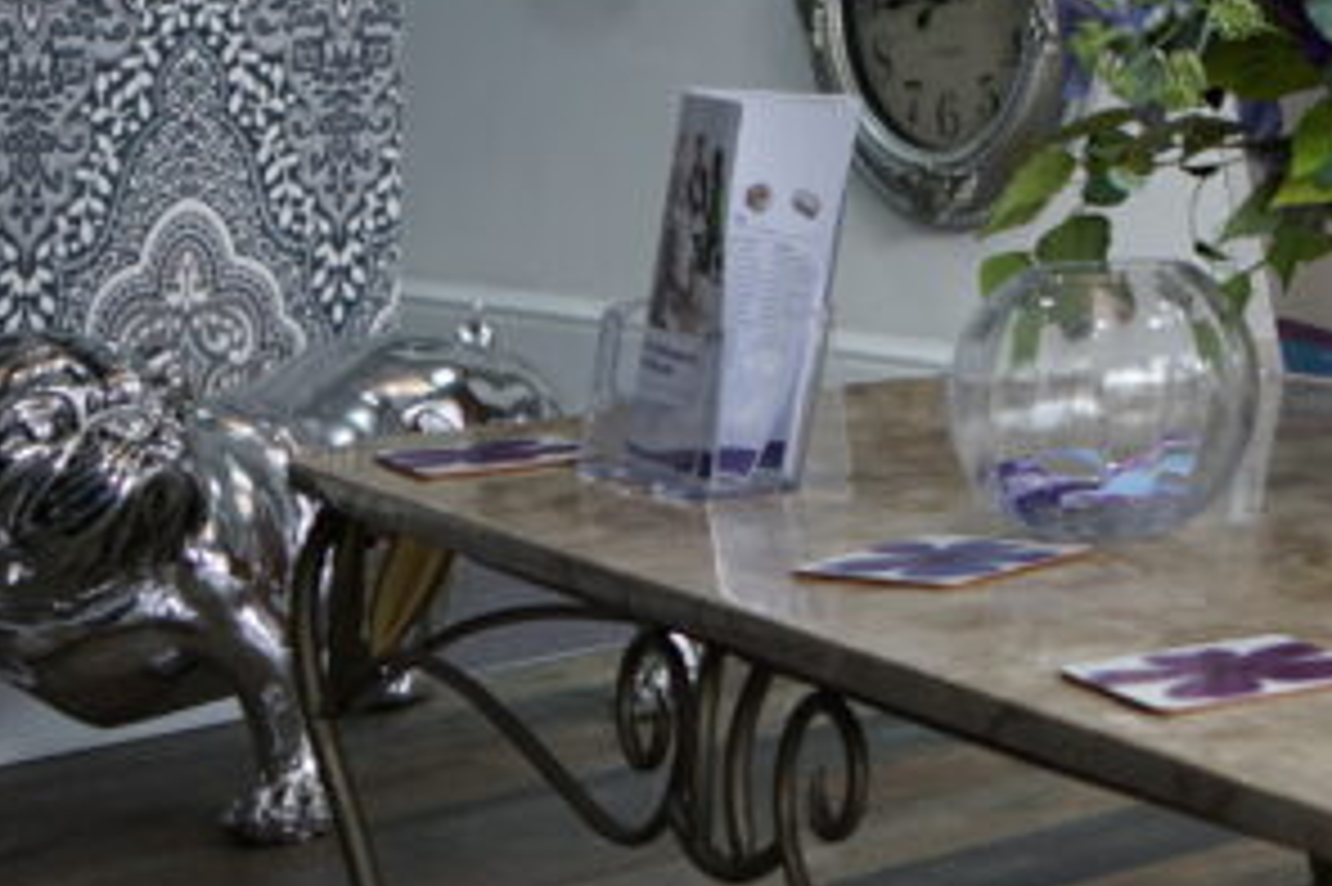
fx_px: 3587
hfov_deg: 18.1
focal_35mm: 97
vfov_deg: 13.5
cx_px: 2142
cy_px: -290
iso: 160
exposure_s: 1/60
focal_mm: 28
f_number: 3.5
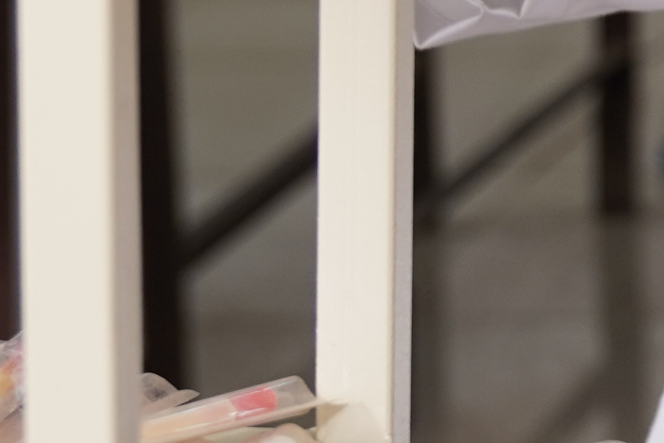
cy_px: -469
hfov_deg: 6.0
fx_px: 5960
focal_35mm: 323
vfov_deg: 4.2
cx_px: 1792
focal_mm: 44
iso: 400
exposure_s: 1/125
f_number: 4.5
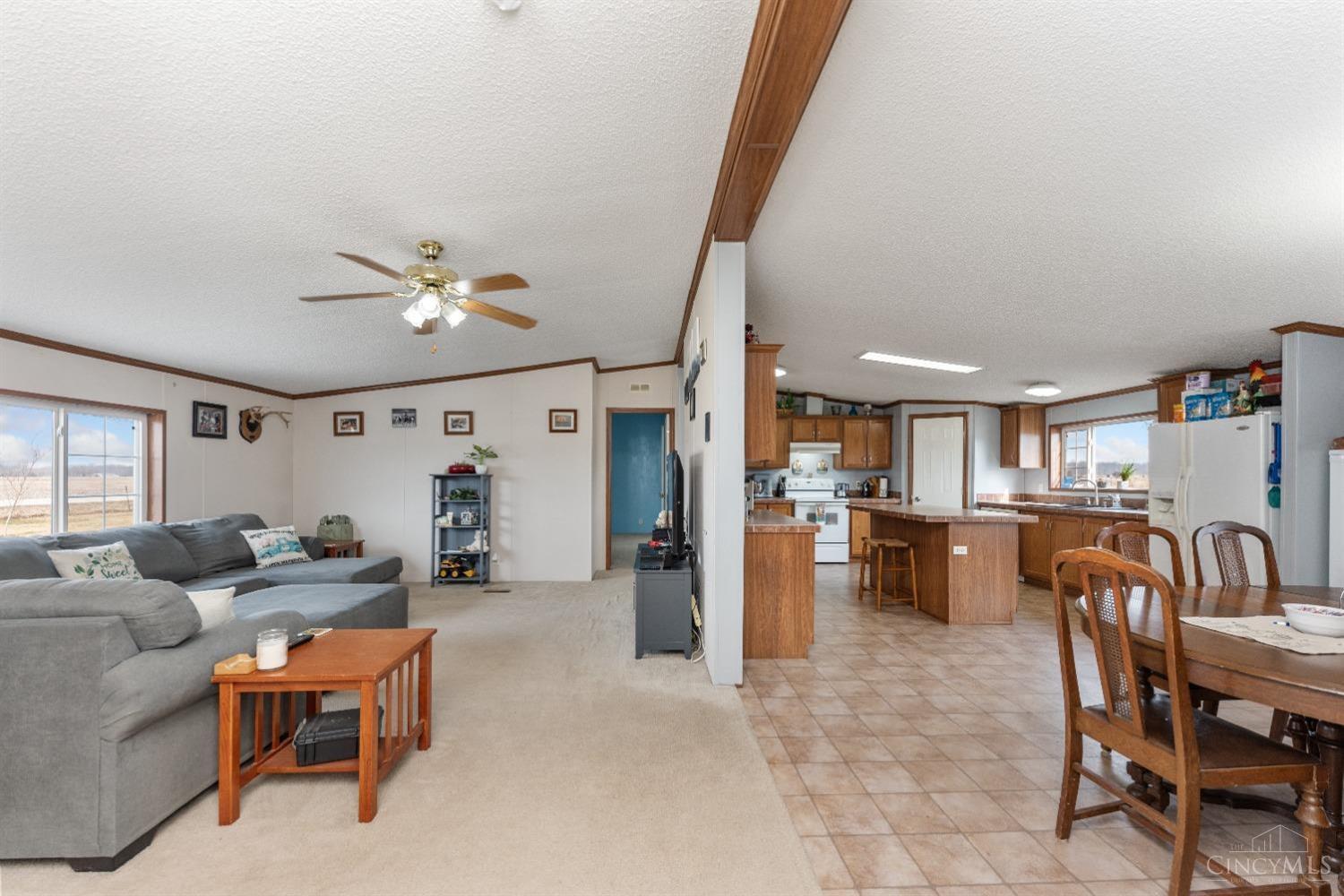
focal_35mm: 14
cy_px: 448
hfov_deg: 104.3
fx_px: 523
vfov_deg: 81.2
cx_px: 672
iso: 500
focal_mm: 14
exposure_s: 1/160
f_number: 5.6
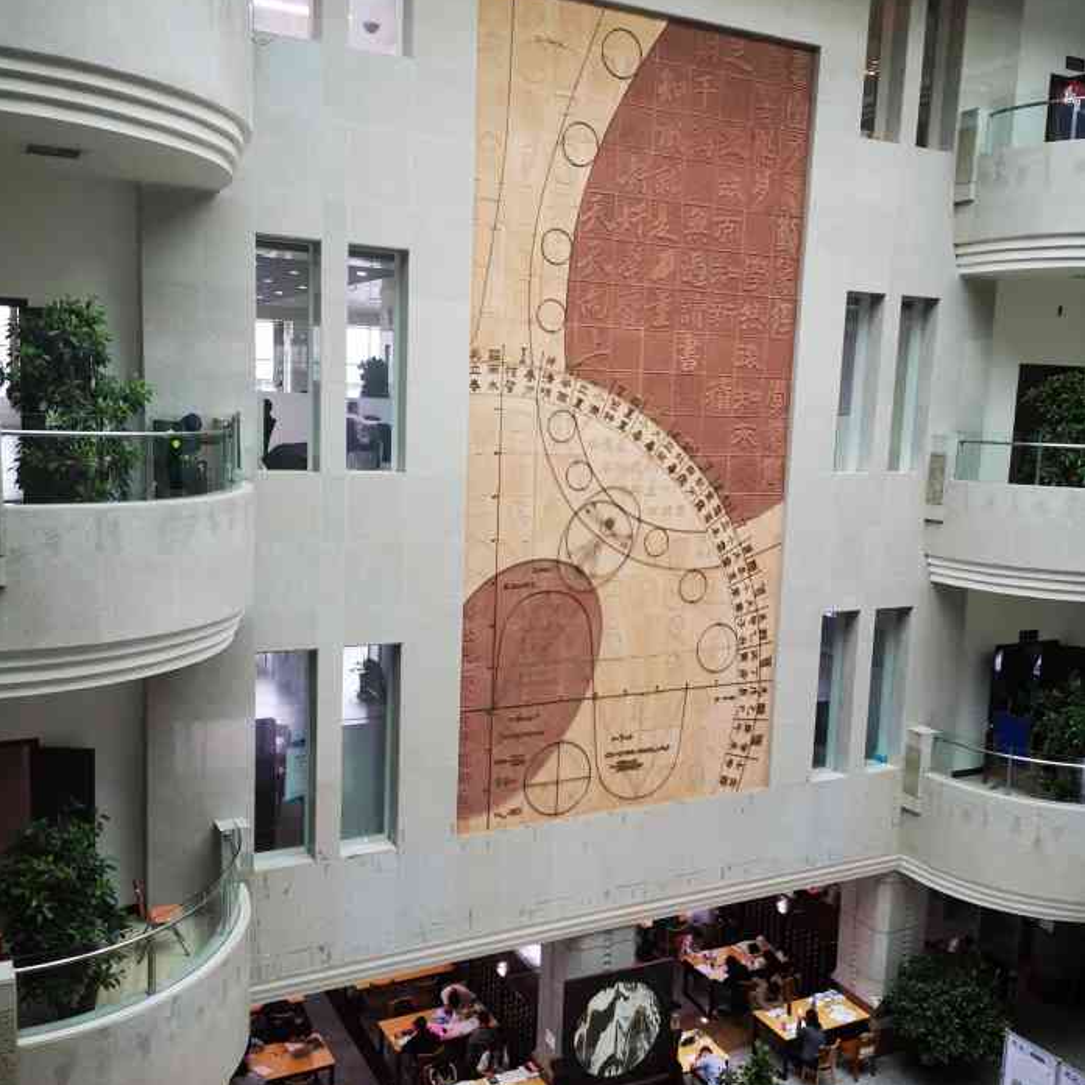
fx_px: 1135
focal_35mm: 32
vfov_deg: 51.1
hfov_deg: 51.1
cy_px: 559
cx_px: 541
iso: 400
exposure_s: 1/100
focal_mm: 4.75
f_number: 1.8
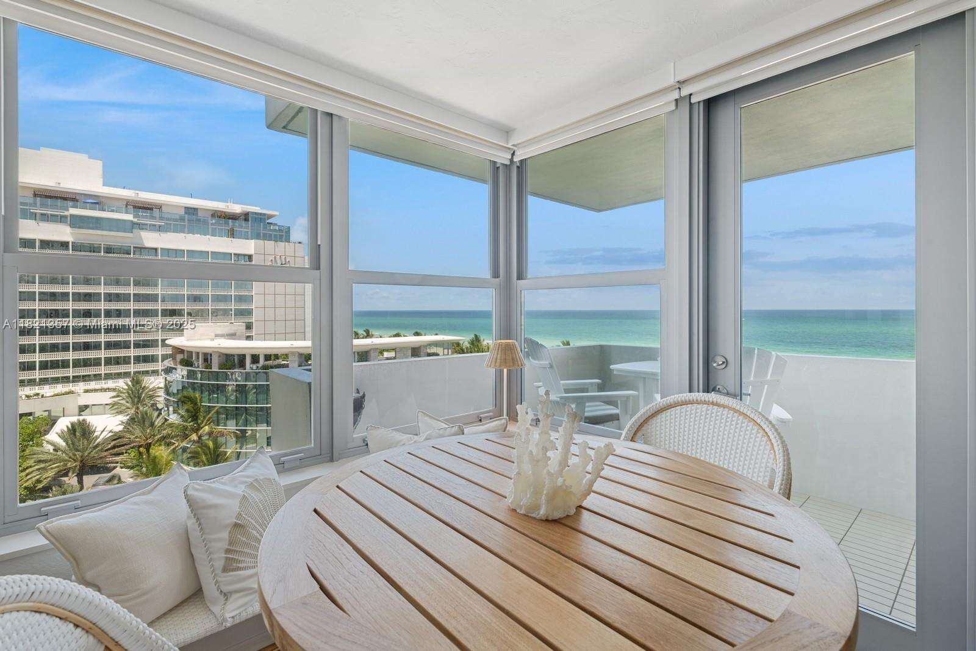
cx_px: 488
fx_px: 434
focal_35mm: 16
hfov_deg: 96.7
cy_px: 326
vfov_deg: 73.8
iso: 200
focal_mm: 16
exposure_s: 1/30
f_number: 10
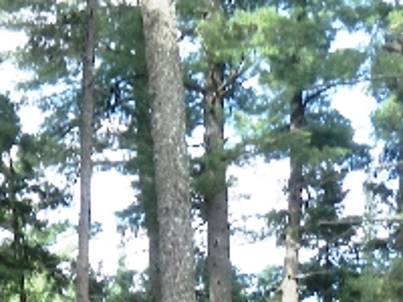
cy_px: 554
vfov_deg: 12.1
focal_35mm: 112
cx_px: -16
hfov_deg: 17.1
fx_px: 1304
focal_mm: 5
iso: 80
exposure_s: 1/50
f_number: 3.5
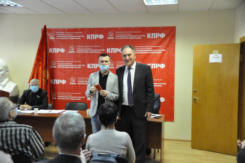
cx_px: 122
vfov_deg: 34.1
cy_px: 82
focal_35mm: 39
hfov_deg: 49.6
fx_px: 265
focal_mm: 26
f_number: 4.5
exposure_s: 1/80
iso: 3200
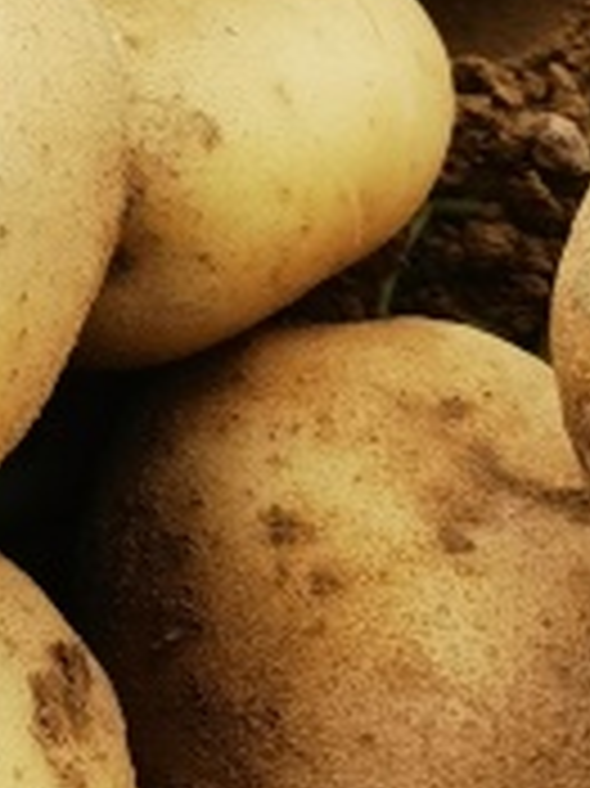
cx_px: -473
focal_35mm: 165
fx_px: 3754
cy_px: -399
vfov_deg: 11.5
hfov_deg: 8.6
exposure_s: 1/907
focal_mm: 6.67
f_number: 1.9
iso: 50
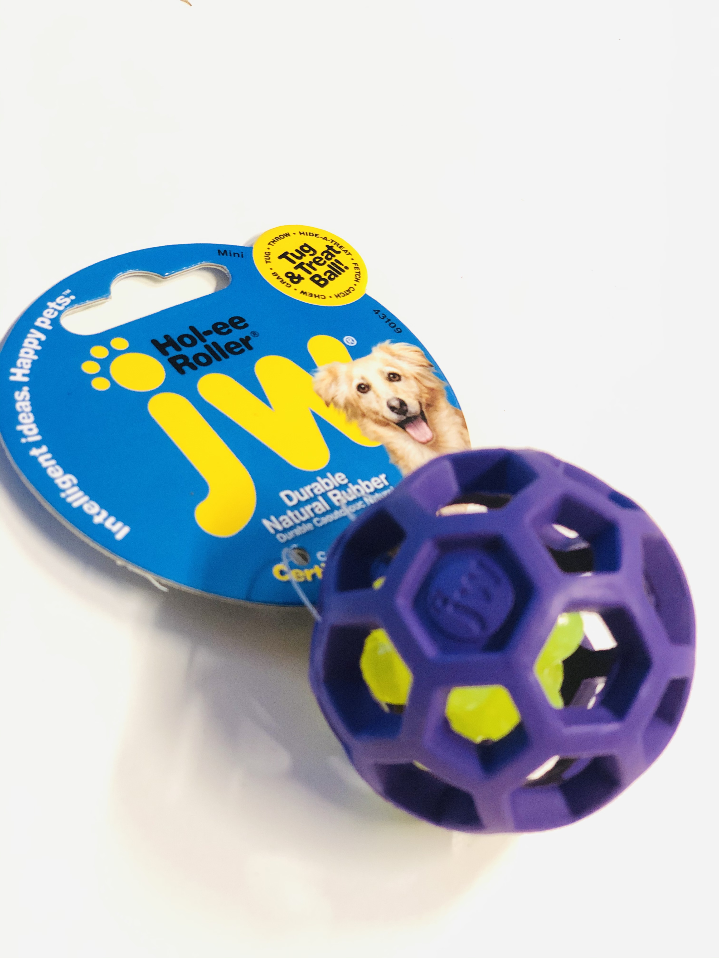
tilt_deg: -47.3
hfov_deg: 28.0
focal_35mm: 52
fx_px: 1440
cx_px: 360
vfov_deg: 36.8
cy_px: 479
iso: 160
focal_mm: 6
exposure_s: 1/25
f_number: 2.4
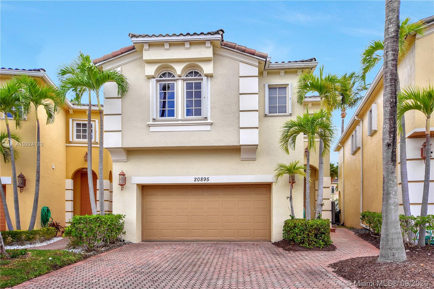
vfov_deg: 53.1
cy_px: 144
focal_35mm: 24
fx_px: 289
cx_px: 217
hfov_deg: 73.8
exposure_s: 1/400
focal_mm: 16
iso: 250
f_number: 4.5
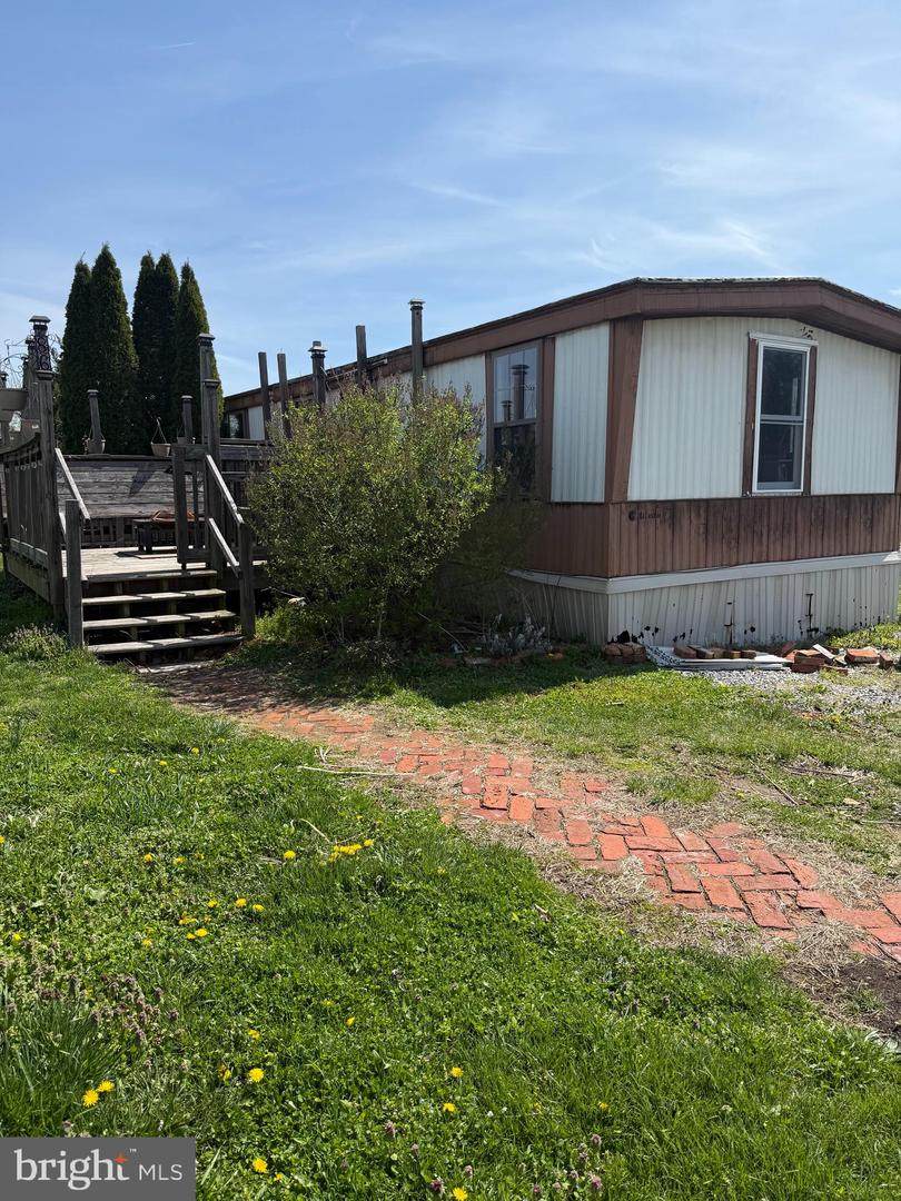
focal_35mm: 24
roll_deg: -0.3
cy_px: 600
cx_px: 450
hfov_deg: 56.8
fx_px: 833
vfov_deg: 71.6
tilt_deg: -6.0
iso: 80
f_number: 1.78
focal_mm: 6.76
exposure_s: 1/4405
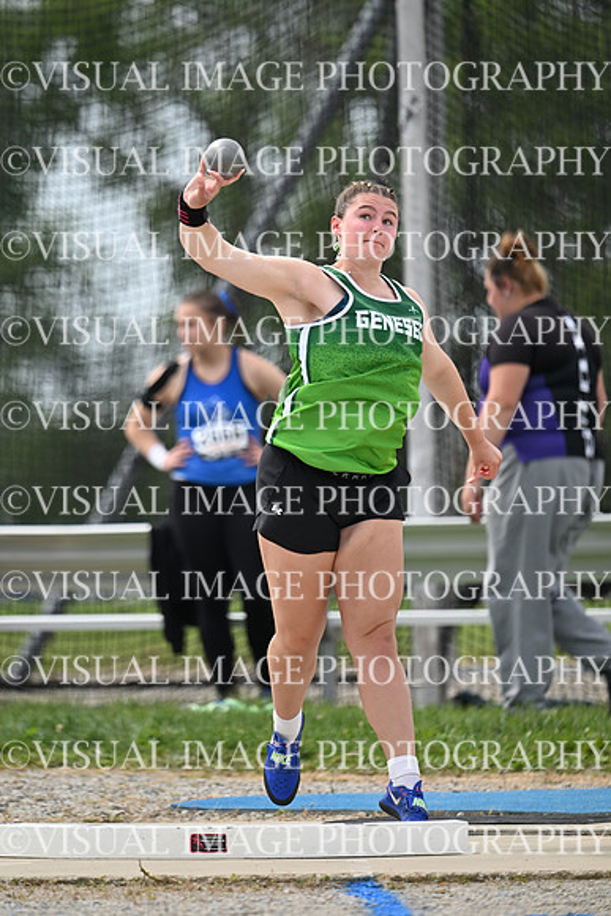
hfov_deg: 3.4
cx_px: 306
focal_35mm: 400
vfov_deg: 5.2
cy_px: 458
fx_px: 10176
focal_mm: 400
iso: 500
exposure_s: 1/2500
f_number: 4.5
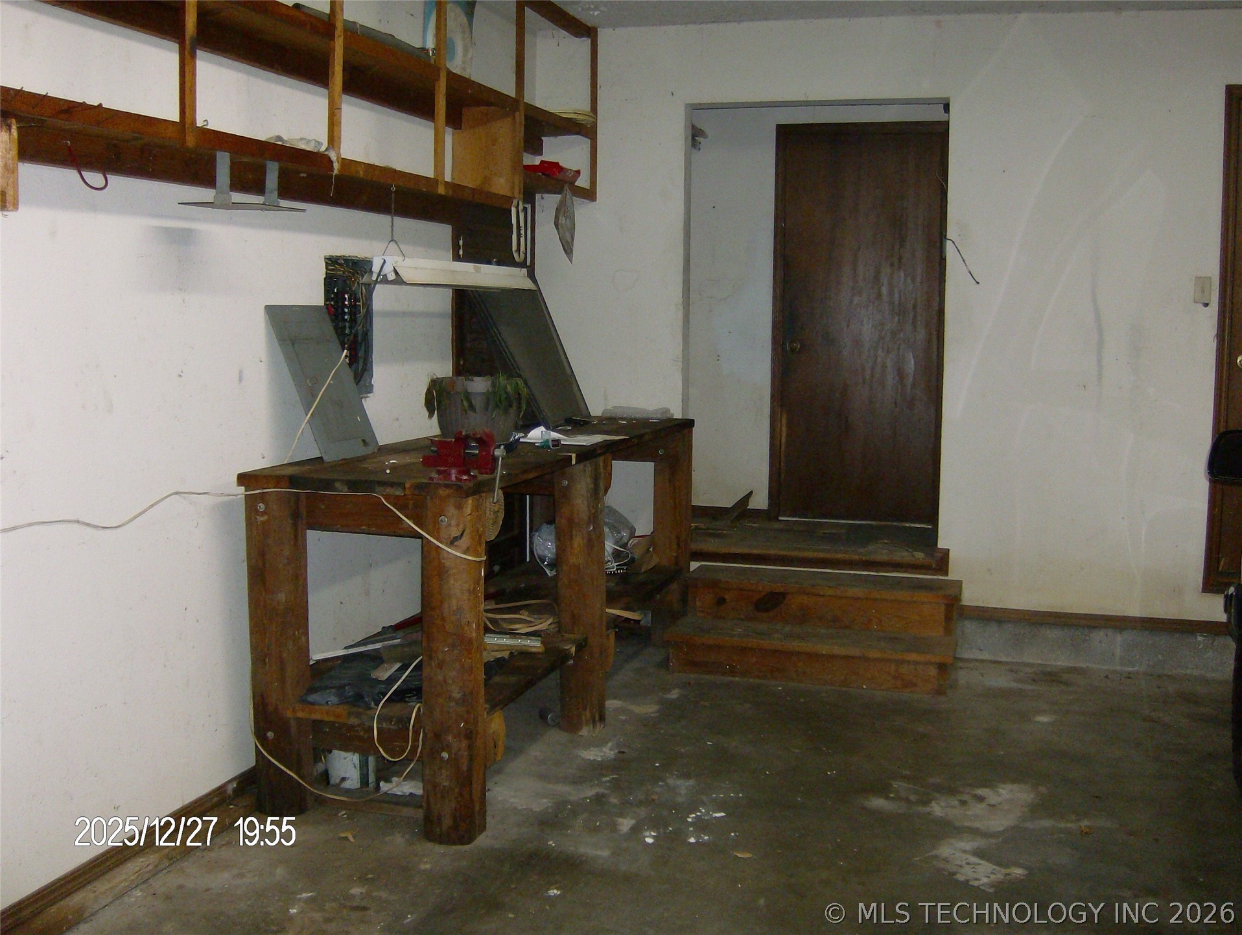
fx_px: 1293
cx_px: 621
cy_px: 468
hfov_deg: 51.3
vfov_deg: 39.7
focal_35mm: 36
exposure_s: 1/60
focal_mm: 6
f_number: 2.8
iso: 200
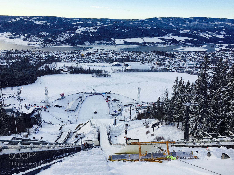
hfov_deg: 61.7
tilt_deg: -17.2
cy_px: 88
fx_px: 196
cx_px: 117
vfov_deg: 48.2
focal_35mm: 29
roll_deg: -0.6
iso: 32
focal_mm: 4.15
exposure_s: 1/842
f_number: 2.2
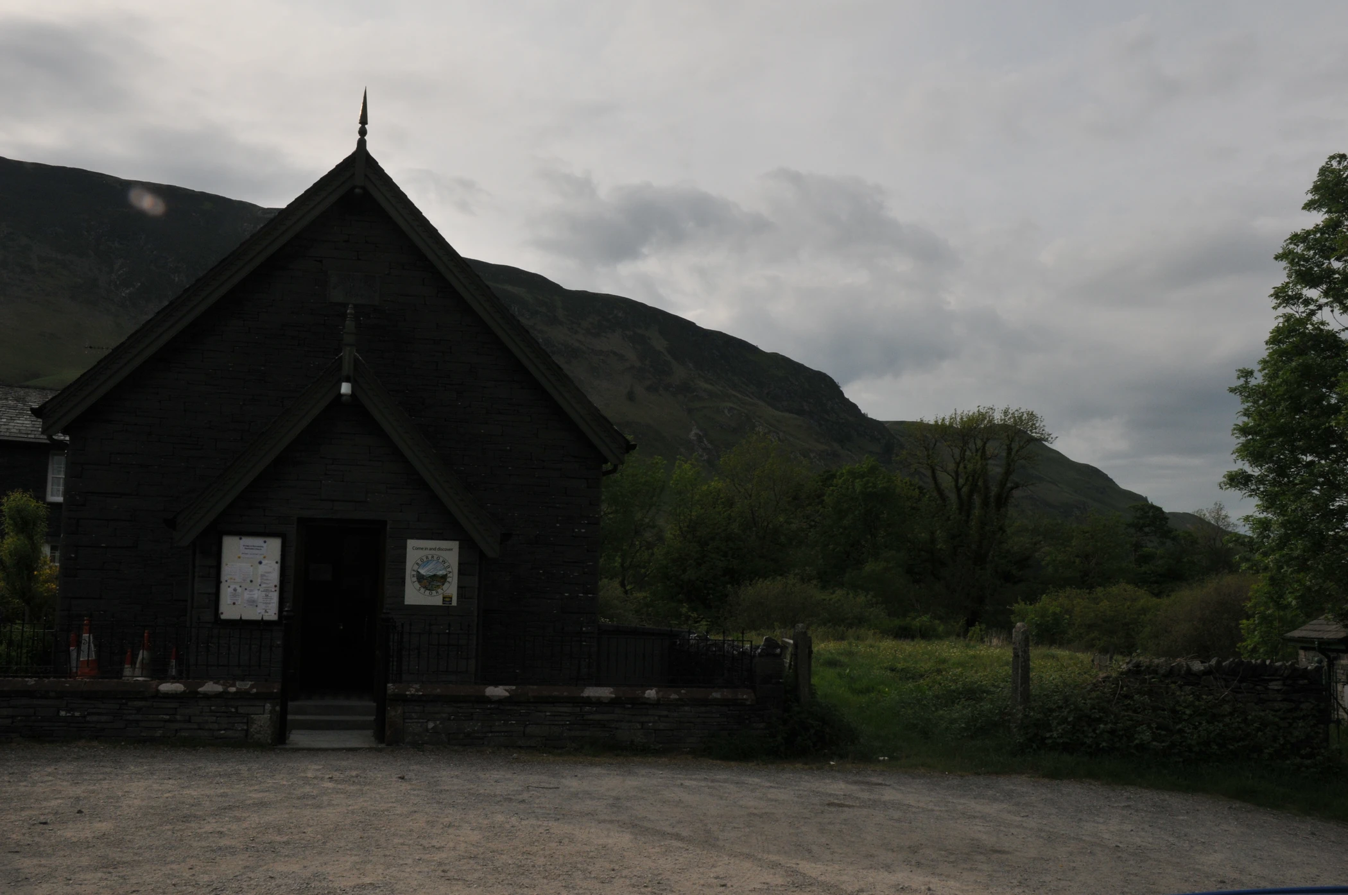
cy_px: 448
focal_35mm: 34
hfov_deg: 55.2
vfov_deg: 38.3
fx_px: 1290
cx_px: 674
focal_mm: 23
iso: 400
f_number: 11
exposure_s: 1/500
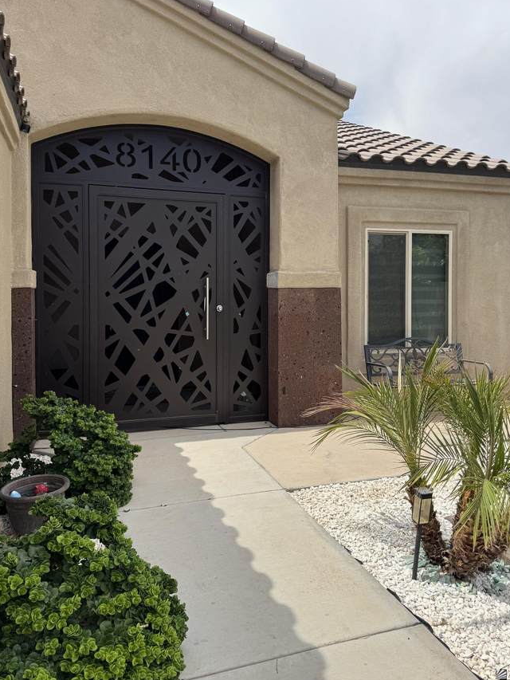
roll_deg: +0.5
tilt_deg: -1.1
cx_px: 259
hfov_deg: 51.4
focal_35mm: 27
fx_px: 530
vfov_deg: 65.1
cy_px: 302
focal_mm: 6.76
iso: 80
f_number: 1.78
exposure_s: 1/5348
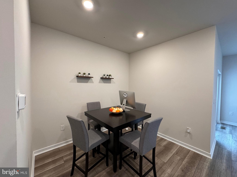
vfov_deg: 85.7
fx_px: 96
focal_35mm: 14
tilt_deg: -2.5
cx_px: 118
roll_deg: -0.6
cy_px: 88
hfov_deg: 102.1
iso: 160
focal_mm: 2.22
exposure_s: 1/60
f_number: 2.2
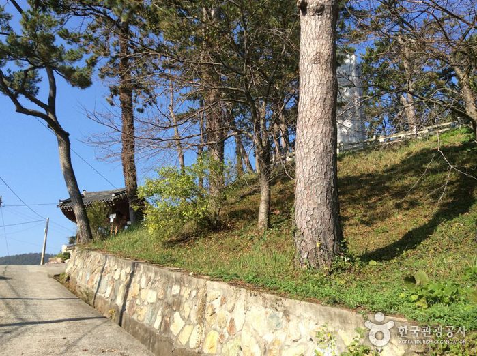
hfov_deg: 55.4
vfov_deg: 42.8
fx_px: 454
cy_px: 178
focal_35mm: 33
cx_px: 238
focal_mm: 3.3
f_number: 2.4
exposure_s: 1/953
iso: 32
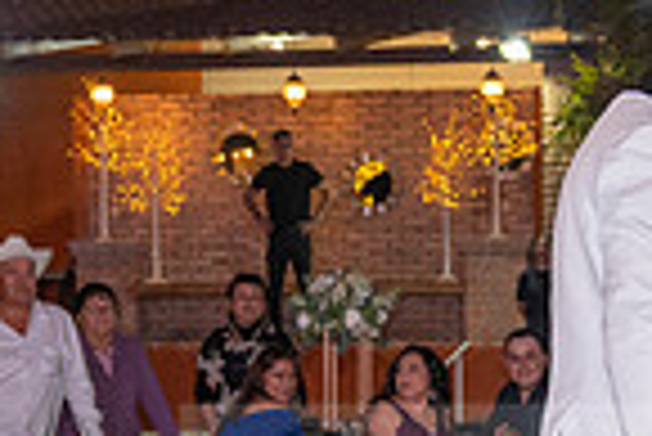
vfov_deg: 10.0
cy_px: 510
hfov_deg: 14.9
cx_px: 571
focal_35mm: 136
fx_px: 2466
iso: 2000
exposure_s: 1/160
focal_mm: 34
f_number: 4.5
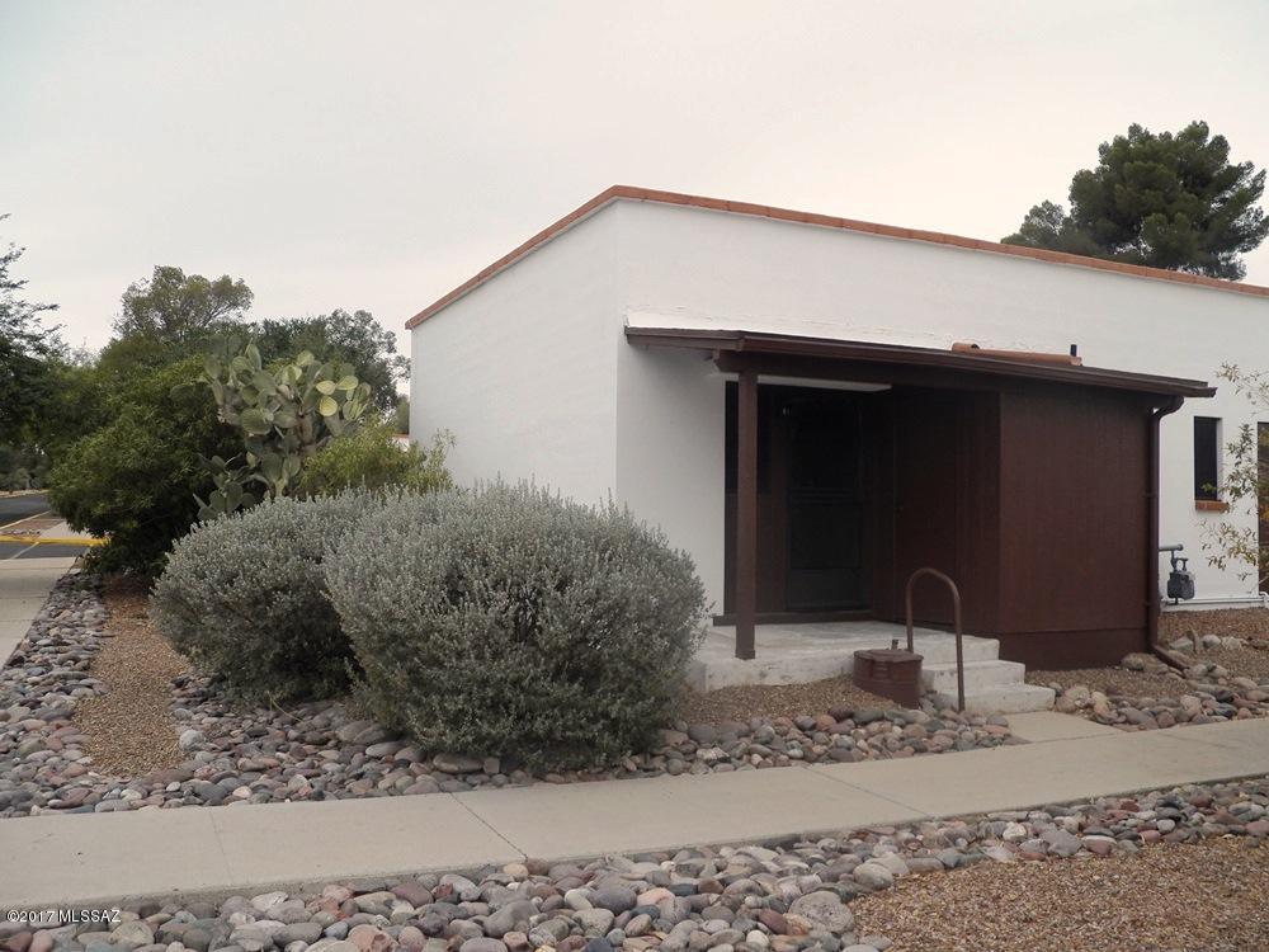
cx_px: 634
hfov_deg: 58.4
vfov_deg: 45.4
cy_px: 476
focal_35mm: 31
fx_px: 1136
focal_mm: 5.5
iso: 125
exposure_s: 1/1000
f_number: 2.8
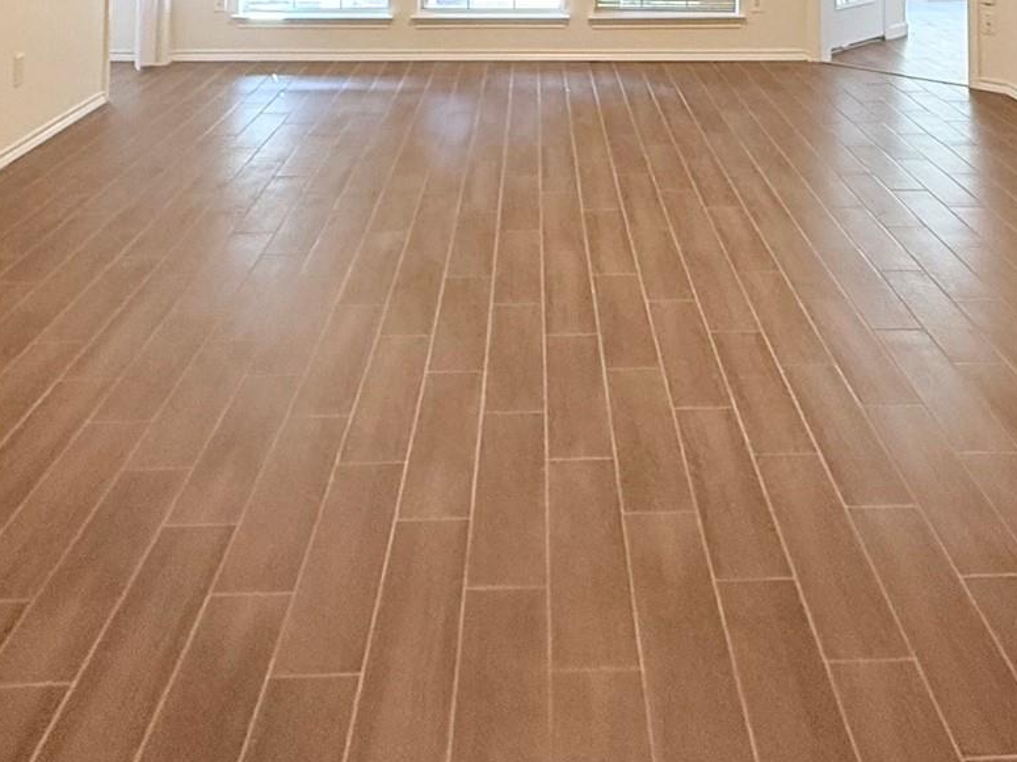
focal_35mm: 37
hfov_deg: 49.9
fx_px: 1087
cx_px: 592
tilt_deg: +3.1
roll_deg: -0.4
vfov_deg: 30.9
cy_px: -211
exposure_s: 1/120
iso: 320
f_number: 2.2
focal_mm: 2.22
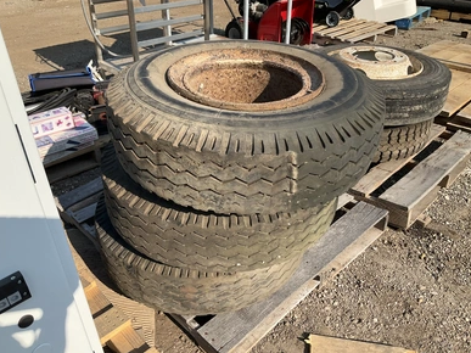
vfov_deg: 46.8
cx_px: 230
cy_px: 178
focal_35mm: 30
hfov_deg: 60.0
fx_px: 408
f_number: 1.8
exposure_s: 1/1195
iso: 25
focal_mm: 3
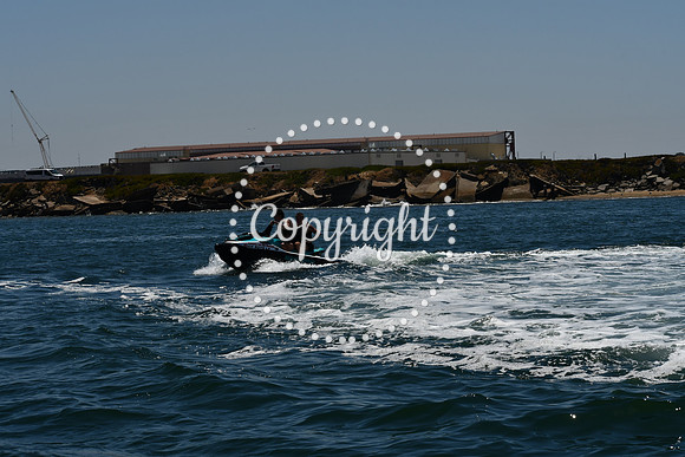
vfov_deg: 13.0
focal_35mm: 105
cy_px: 228
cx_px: 342
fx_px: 1998
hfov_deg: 19.5
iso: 100
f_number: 10
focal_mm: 70
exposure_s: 1/800
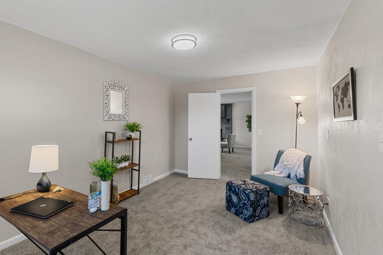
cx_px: 171
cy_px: 120
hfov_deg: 92.9
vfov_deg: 70.4
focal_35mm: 17
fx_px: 181
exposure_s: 1/5
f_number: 8
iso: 500
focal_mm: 10
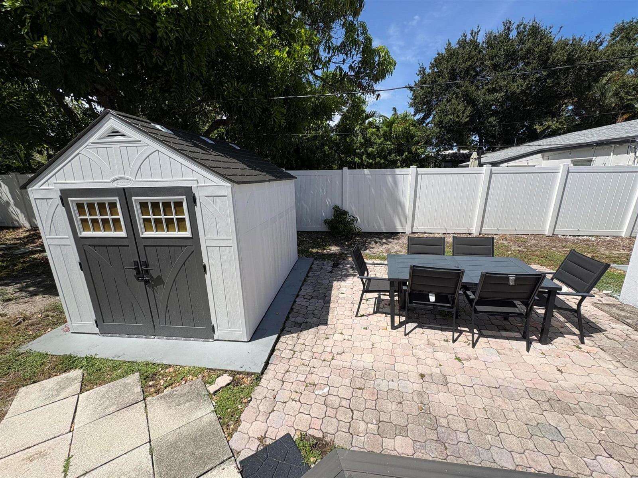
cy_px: 239
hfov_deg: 102.1
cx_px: 319
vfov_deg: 85.7
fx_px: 258
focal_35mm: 14
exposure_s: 1/2273
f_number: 2.2
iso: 50
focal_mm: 2.22
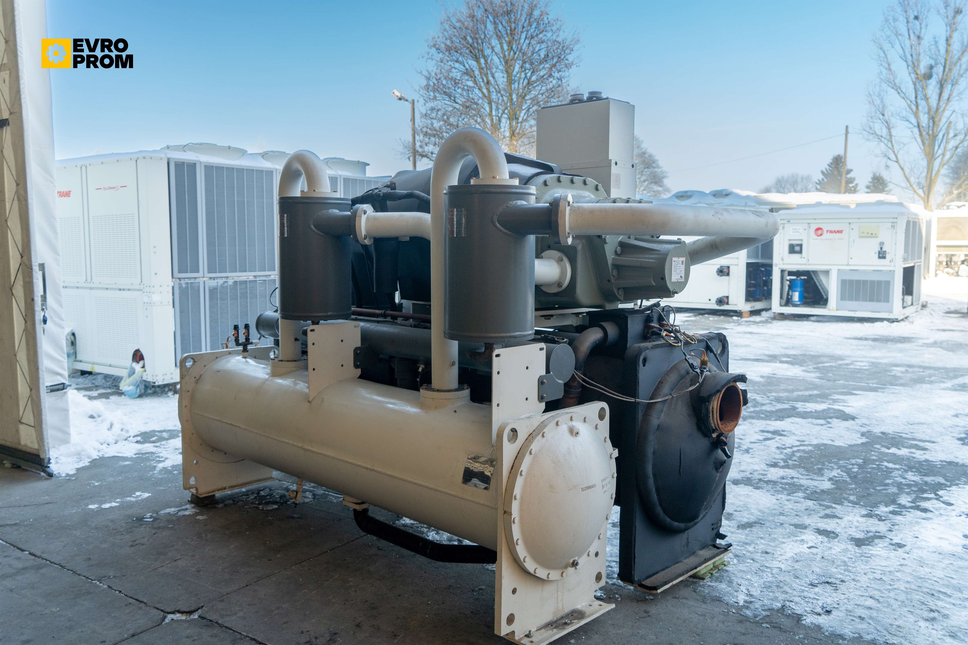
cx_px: 484
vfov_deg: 43.6
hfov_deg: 61.9
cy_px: 322
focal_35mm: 30
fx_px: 807
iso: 500
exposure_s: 1/200
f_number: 4
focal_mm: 30
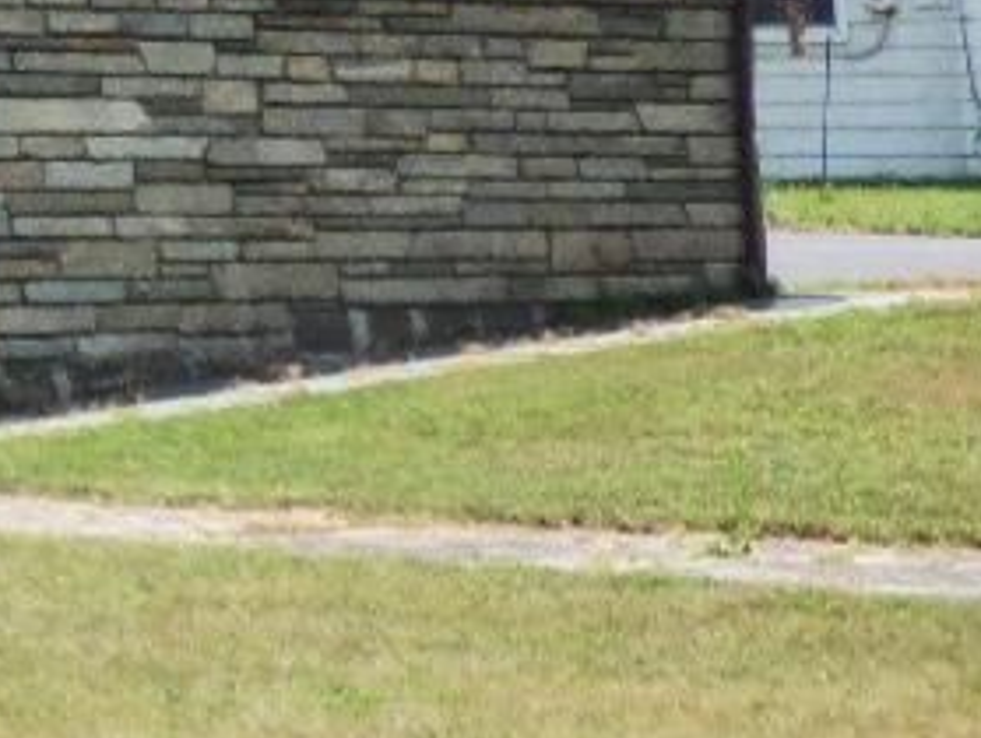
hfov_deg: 8.8
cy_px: -843
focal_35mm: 201
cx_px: -1508
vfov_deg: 7.1
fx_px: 5704
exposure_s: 1/2000
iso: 400
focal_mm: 7.07
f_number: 4
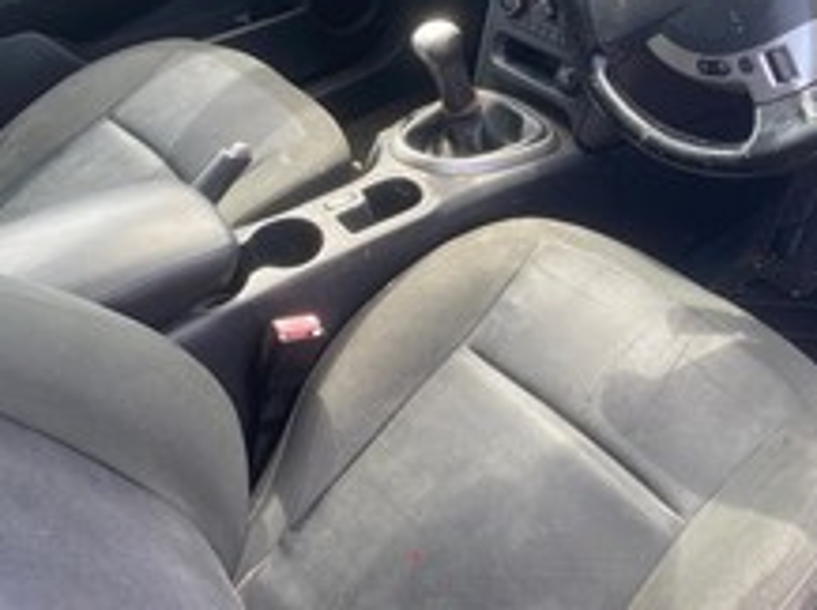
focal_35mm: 42
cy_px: 139
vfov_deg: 33.4
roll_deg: +0.0
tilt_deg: -36.4
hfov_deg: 44.0
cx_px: 569
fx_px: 990
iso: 32
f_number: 1.8
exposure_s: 1/146
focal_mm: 4.25
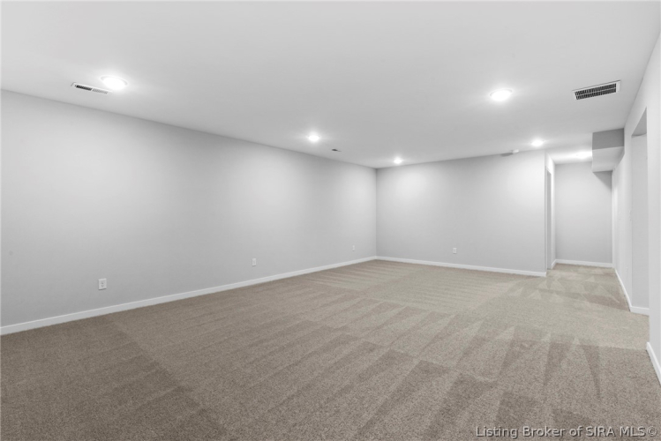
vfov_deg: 73.8
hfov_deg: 96.7
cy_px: 220
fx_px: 294
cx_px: 330
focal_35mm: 16
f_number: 11
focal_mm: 16
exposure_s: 1
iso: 400
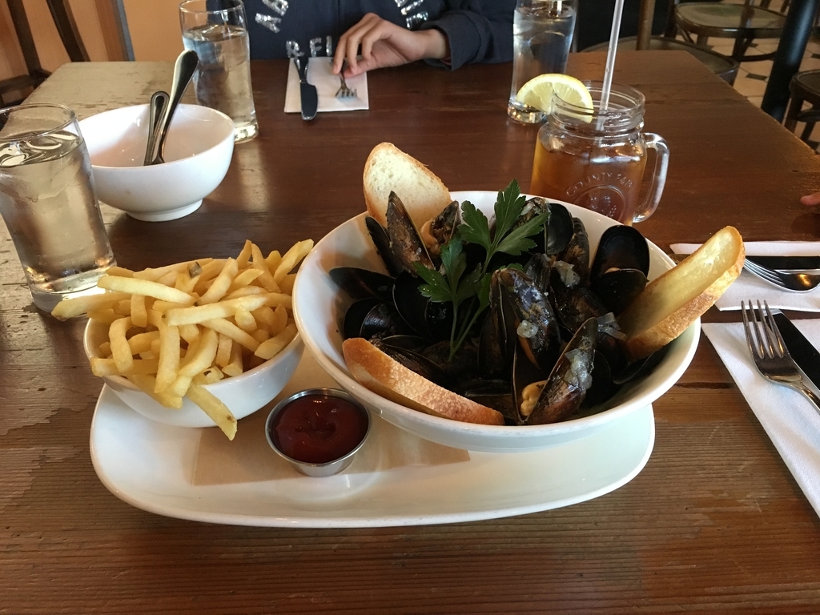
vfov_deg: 48.2
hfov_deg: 61.7
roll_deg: -0.6
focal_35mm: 29
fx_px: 687
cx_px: 410
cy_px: 308
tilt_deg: -34.7
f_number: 2.2
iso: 250
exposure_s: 1/30
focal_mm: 4.15
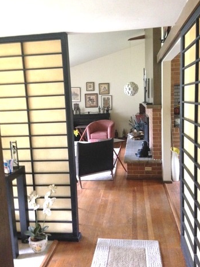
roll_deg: +3.6
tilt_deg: -5.7
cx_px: 101
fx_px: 262
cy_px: 132
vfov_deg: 54.0
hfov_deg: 41.8
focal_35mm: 34
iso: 320
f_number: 2.4
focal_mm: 4.12
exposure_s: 1/15
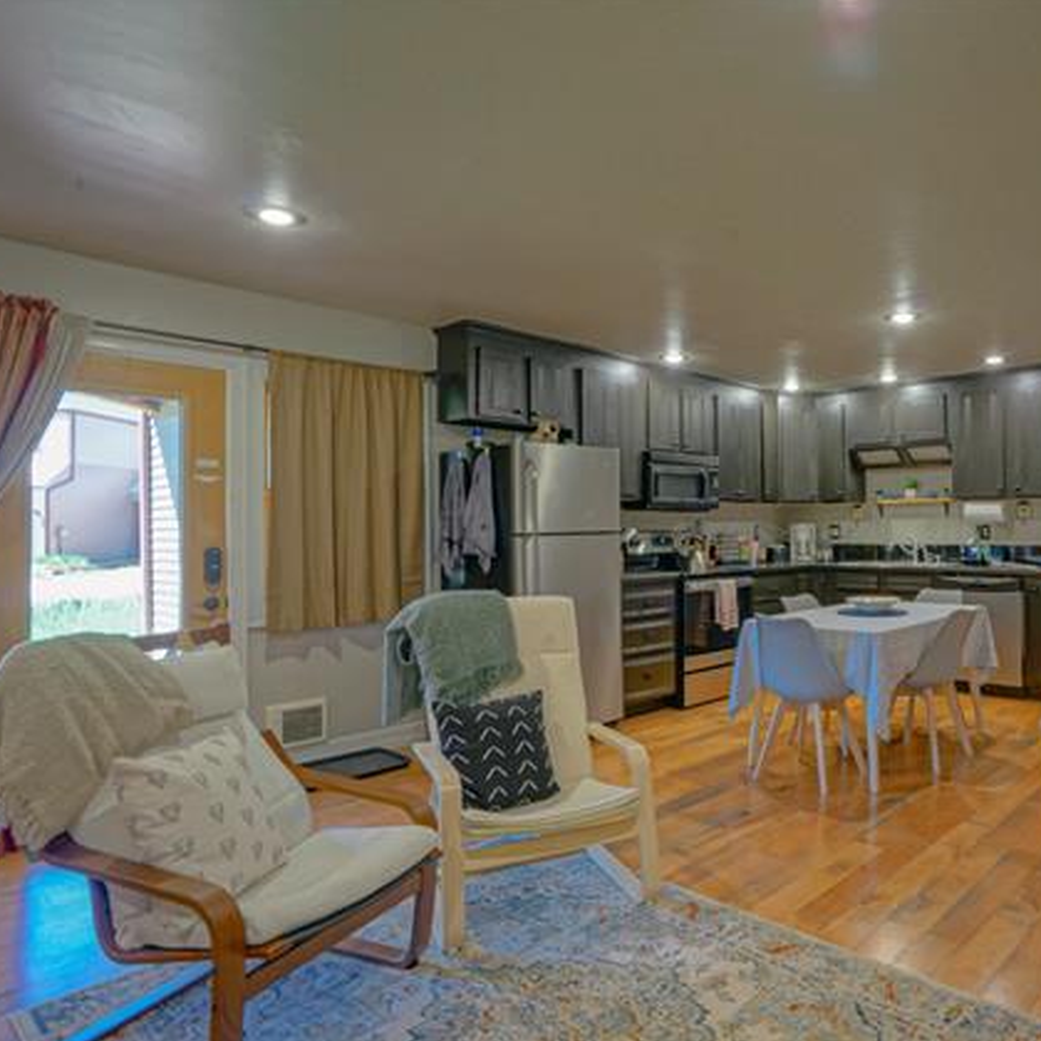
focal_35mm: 22
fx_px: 749
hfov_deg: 67.1
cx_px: 719
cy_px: 520
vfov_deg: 69.6
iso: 400
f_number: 11
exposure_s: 1/3
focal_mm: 17
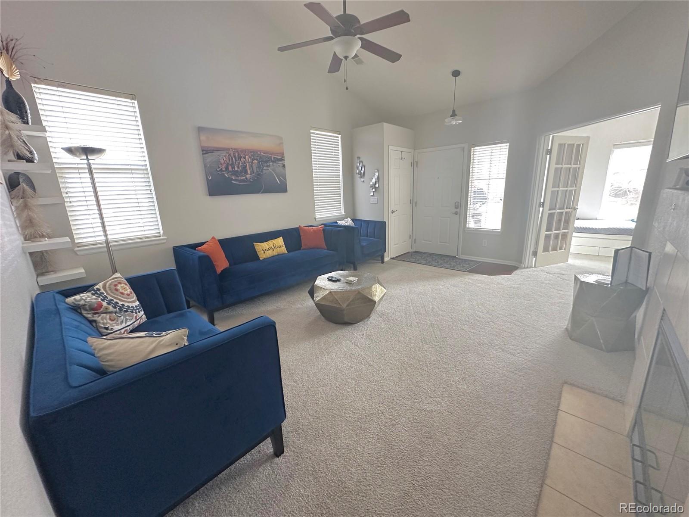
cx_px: 344
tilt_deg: -12.8
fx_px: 279
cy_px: 258
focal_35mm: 14
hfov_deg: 102.1
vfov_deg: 85.7
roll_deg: +2.1
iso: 320
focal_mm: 2.22
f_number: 2.2
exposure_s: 1/72
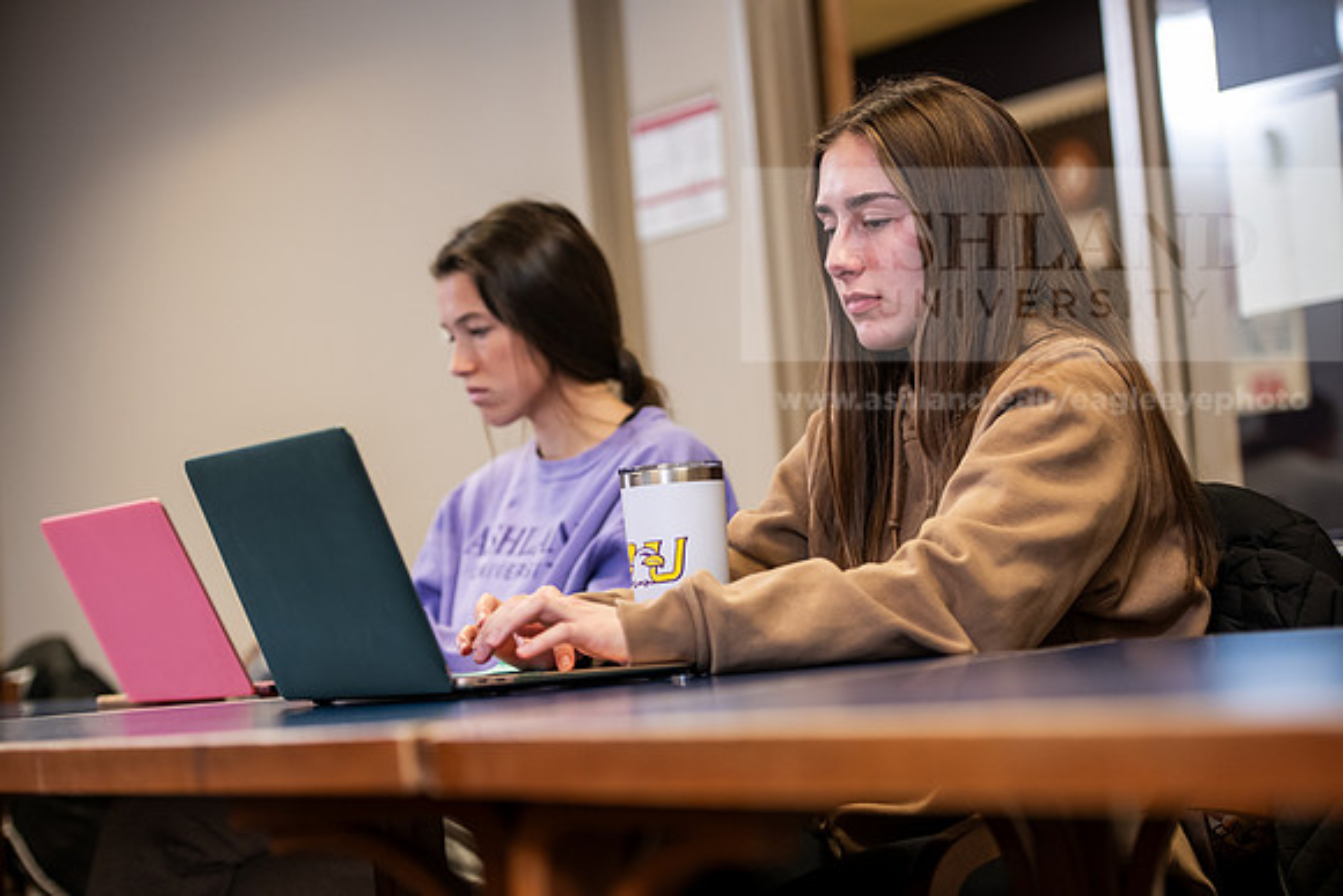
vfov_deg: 16.1
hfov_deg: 23.9
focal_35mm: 85
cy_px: 448
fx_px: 3172
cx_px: 672
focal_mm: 85
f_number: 3.2
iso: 1000
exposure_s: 1/200
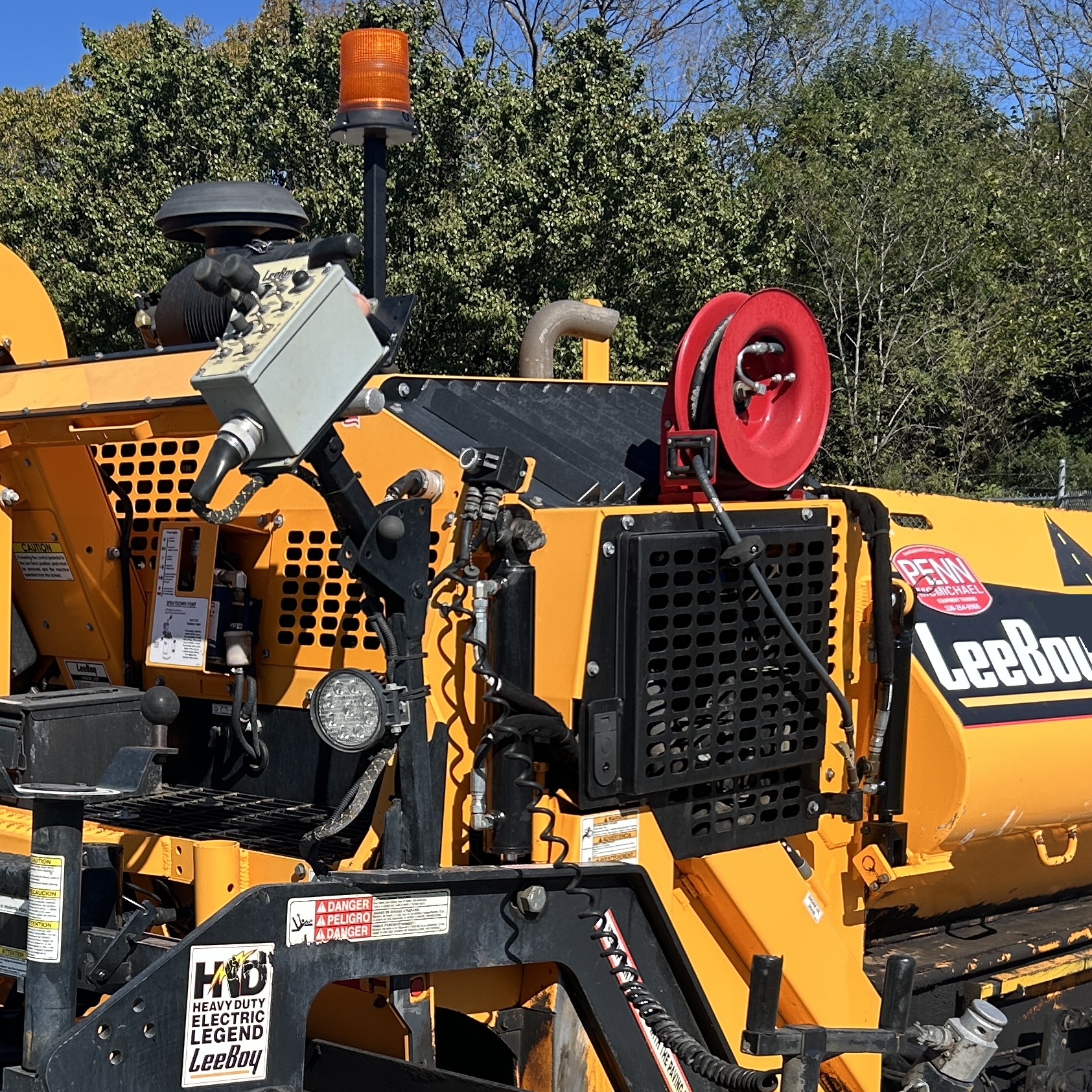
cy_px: 901
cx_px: 348
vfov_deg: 30.2
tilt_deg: -9.4
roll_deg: +1.4
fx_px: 1963
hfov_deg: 30.8
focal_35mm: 55
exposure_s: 1/3831
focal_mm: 5.7
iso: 50
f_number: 1.5
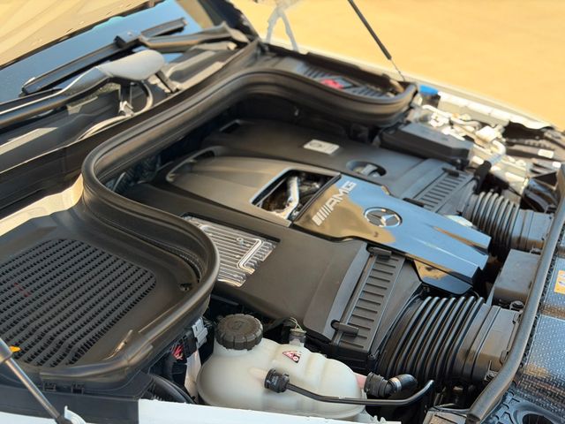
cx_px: 282
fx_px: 783
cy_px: 212
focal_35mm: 48
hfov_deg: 39.7
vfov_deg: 30.3
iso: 80
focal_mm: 6.76
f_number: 1.78
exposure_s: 1/181
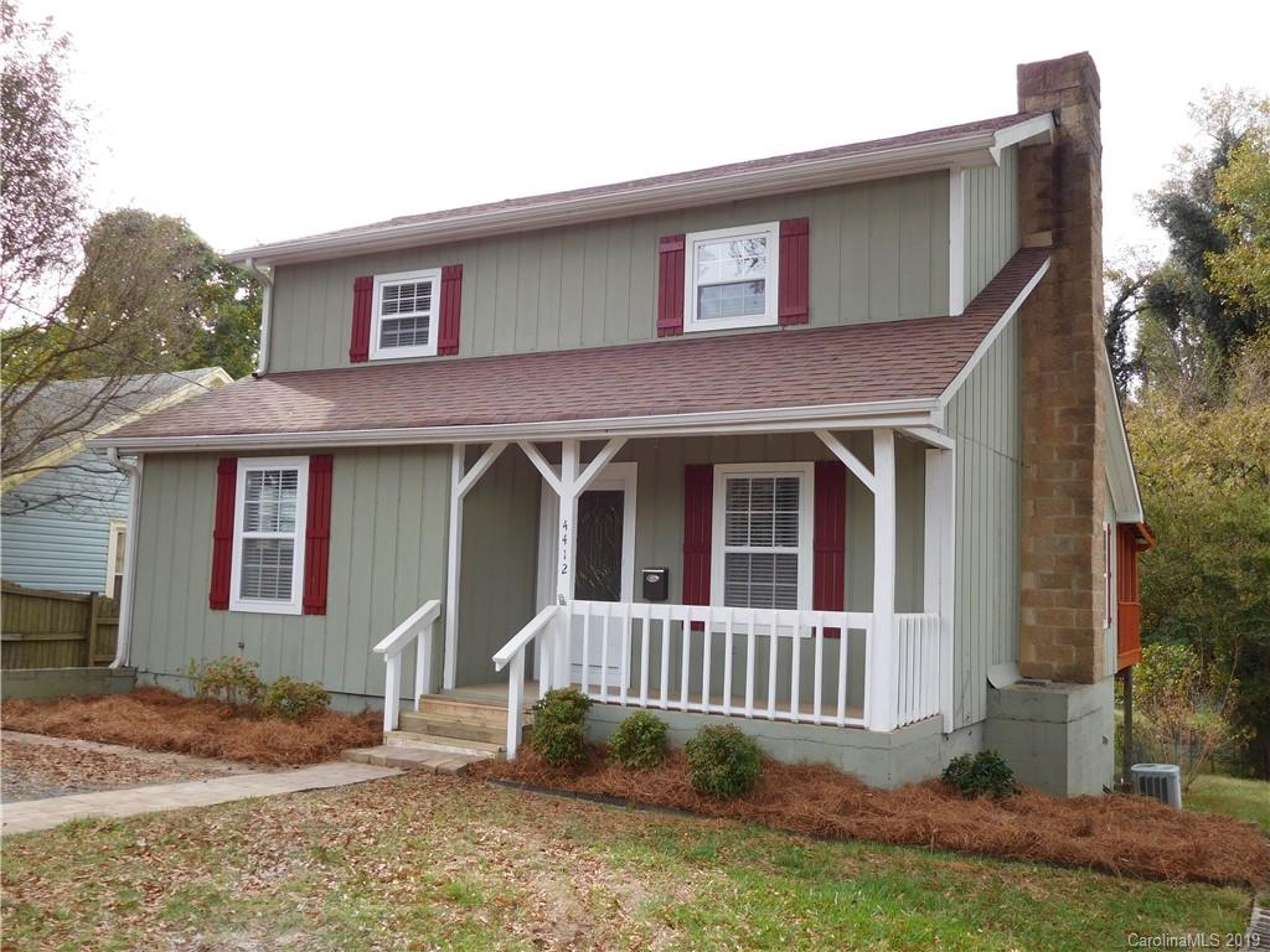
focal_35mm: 32
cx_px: 635
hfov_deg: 56.8
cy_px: 476
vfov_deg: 44.2
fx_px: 1174
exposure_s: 1/250
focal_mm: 5.7
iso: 125
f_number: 3.6
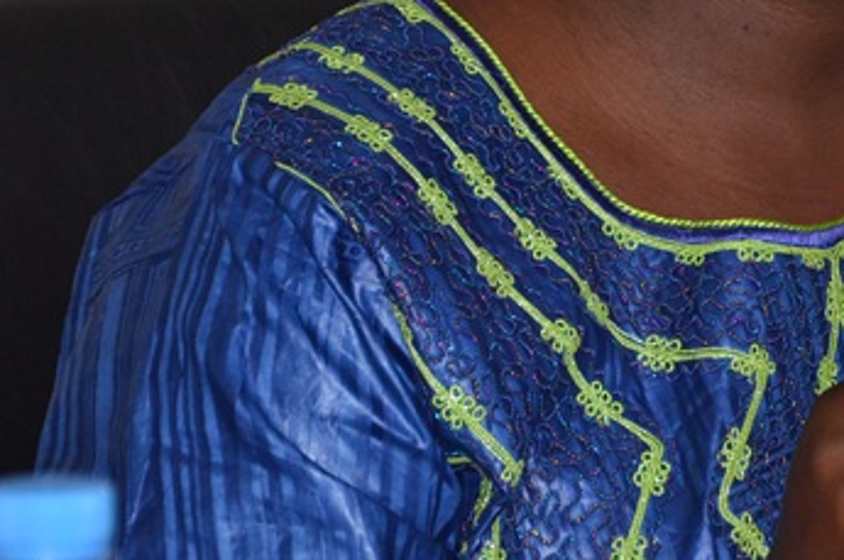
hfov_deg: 5.6
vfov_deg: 3.7
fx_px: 8549
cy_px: -71
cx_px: 851
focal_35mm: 365
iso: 800
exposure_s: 1/60
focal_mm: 105
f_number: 5.6
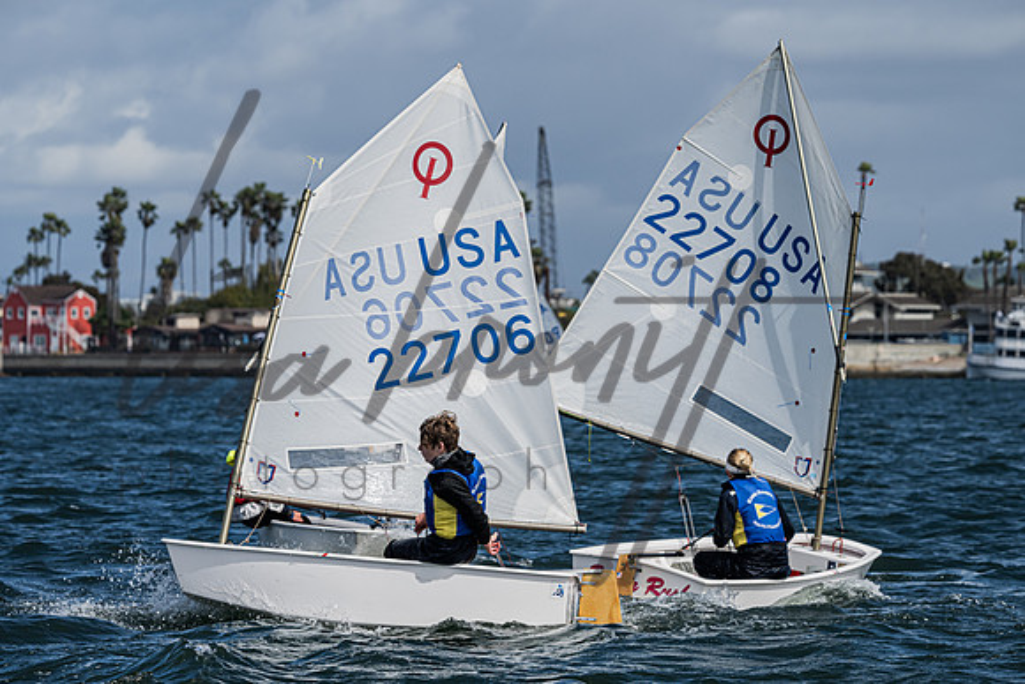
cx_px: 512
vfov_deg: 5.7
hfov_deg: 8.5
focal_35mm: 242
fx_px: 6895
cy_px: 319
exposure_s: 1/1600
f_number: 10
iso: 320
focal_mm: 220
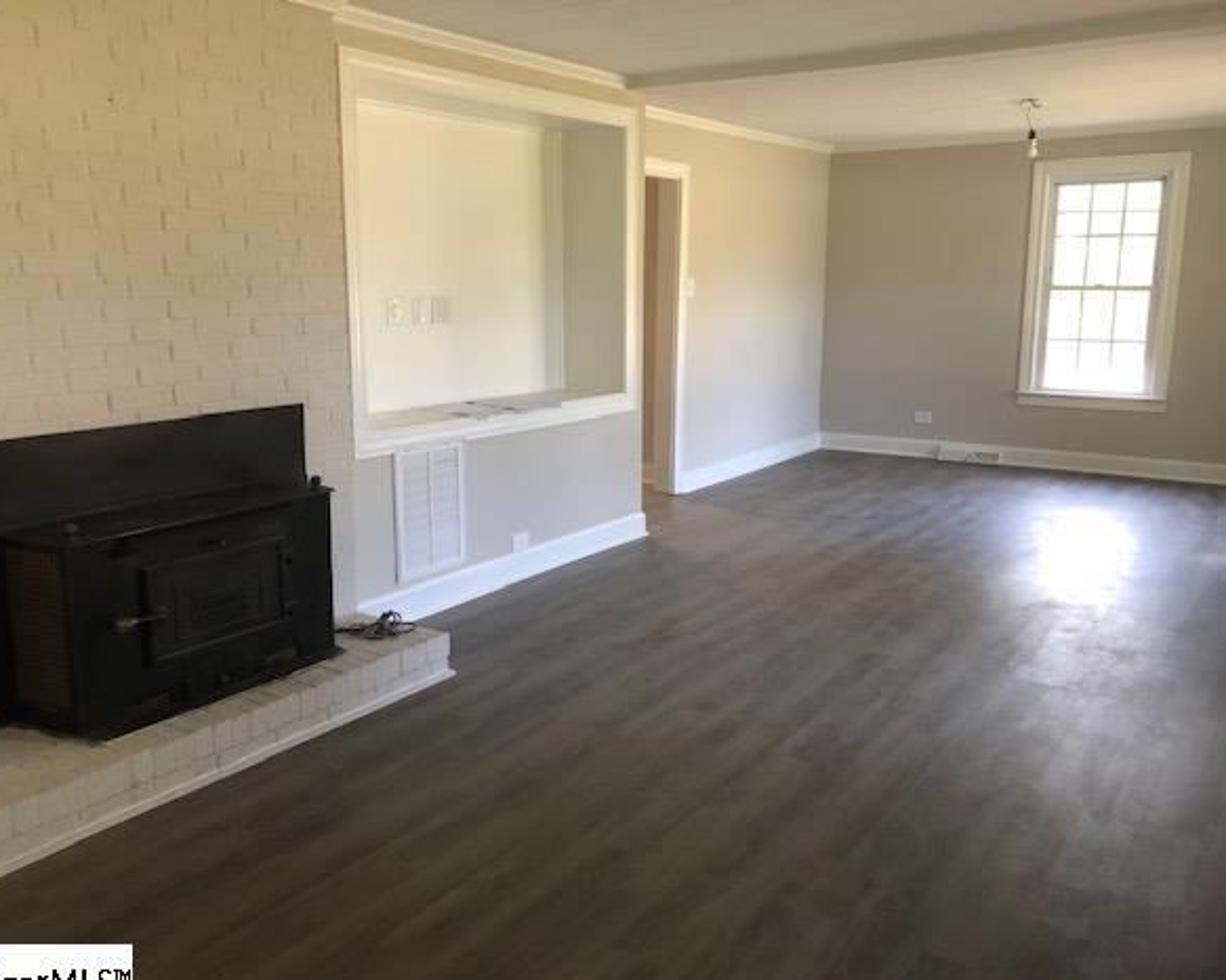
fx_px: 1088
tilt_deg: -11.5
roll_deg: +1.1
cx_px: 612
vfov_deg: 48.5
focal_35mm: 30
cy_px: 503
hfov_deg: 58.8
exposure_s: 1/20
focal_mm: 3.99
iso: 40
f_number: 1.8
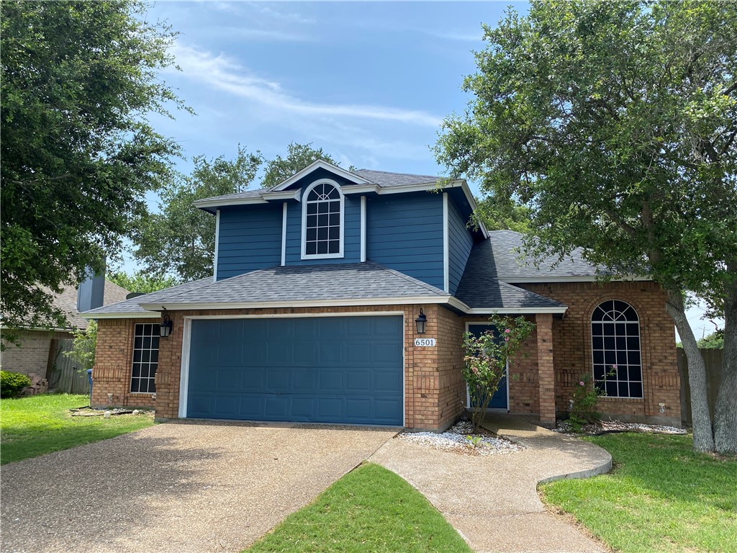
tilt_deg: +8.4
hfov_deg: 67.3
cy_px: 276
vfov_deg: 53.1
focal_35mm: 26
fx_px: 554
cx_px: 368
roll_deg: -1.7
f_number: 1.8
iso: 32
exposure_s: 1/1996
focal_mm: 4.25
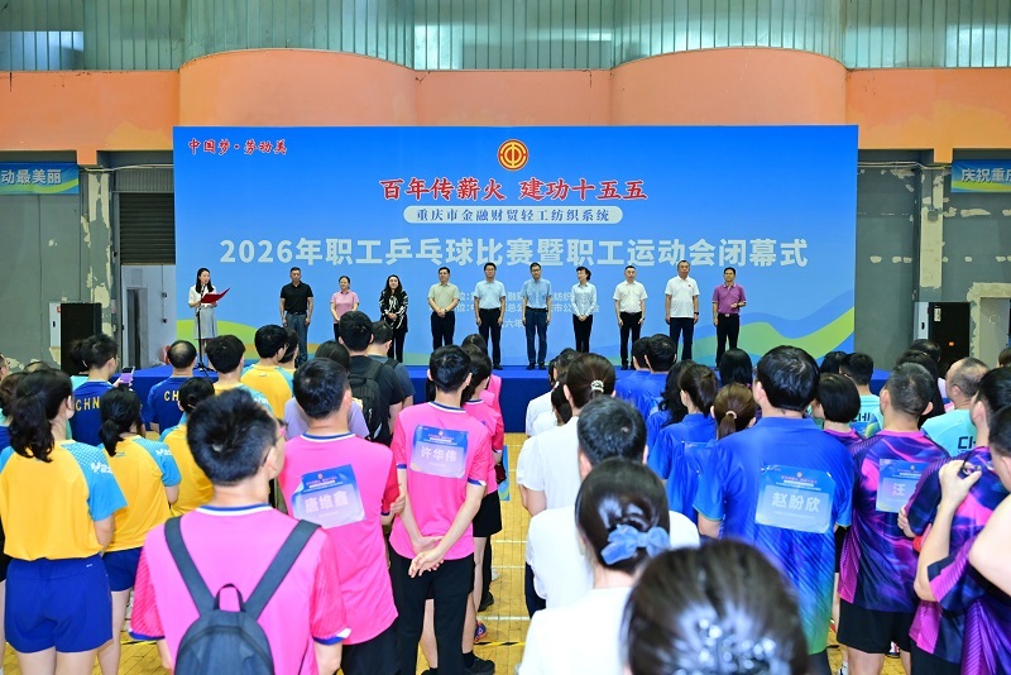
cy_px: 338
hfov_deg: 59.5
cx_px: 506
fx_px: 885
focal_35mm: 32
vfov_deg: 41.7
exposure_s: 1/125
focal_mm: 31.5
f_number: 4
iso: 2000
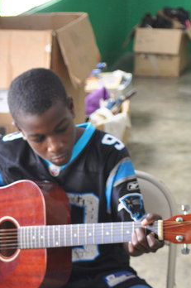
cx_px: -11
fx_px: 774
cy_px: 329
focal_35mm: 97
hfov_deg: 13.8
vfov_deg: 20.0
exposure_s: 1/40
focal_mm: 22
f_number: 2.8
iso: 400
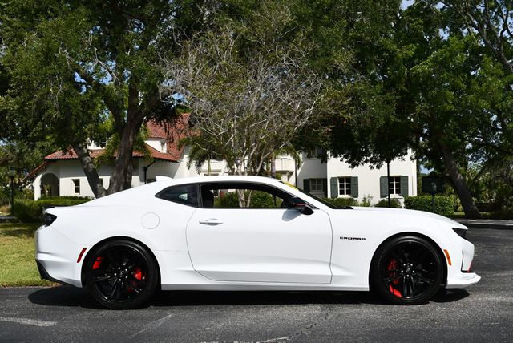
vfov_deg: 28.1
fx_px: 685
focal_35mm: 48
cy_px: 172
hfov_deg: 41.1
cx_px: 256
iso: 100
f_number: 9
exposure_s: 1/320
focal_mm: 24
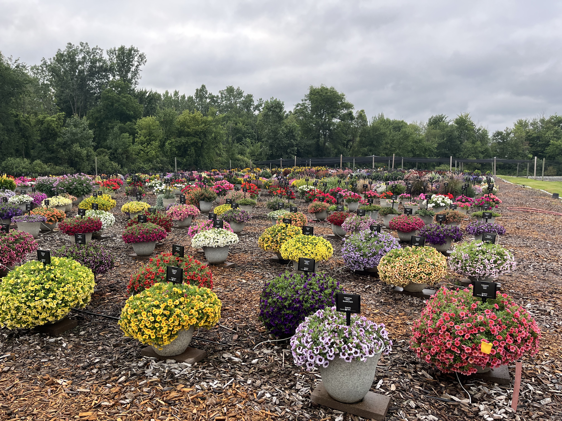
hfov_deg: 67.3
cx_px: 281
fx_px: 422
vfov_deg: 53.1
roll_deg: +0.7
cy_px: 210
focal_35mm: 26
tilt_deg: -8.1
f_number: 1.6
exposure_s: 1/858
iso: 50
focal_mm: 5.1
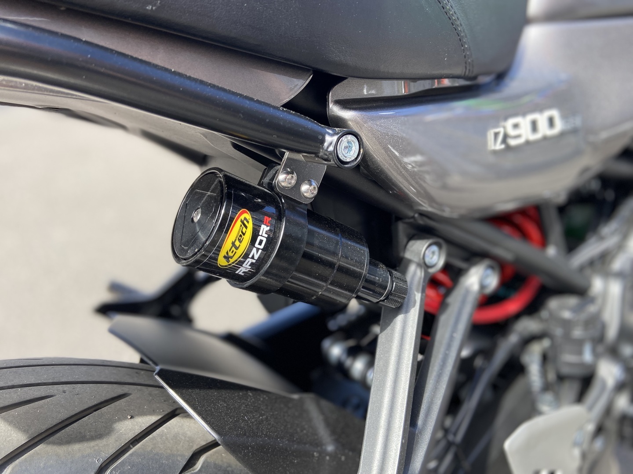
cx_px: 316
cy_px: 237
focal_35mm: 26
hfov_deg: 67.3
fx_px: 475
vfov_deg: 53.1
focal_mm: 4.25
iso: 32
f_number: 1.8
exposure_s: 1/522
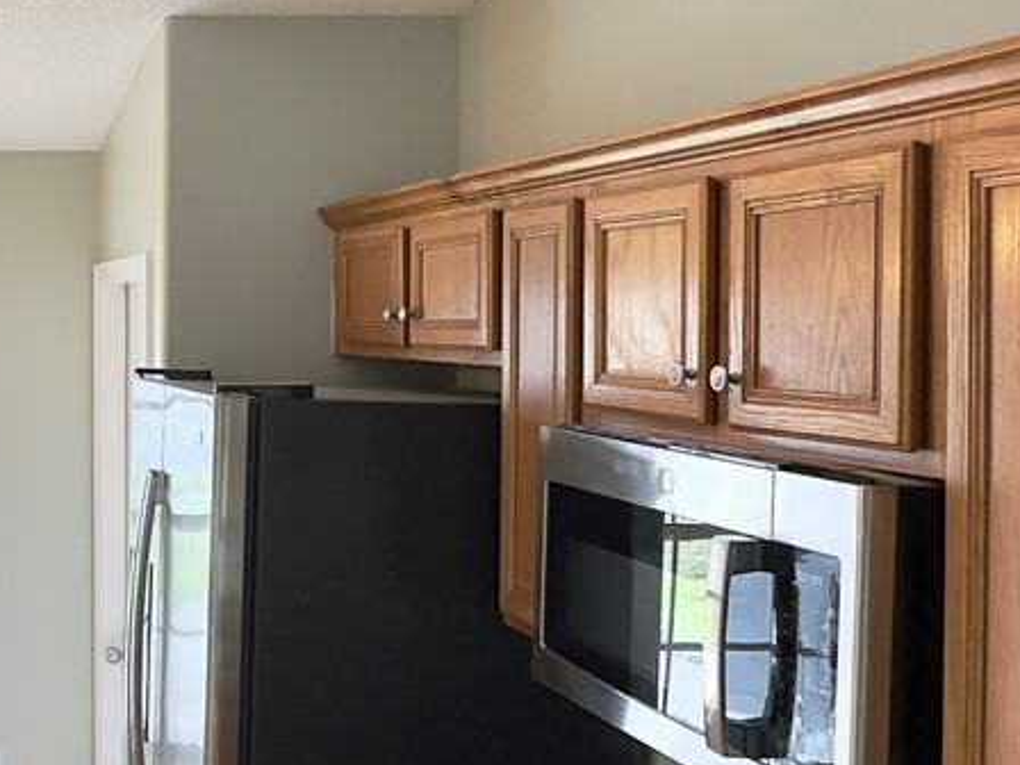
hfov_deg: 32.7
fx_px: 1473
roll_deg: -0.2
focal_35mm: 50
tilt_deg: -0.4
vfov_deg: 29.1
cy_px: 335
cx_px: -146
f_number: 2.2
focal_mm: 2.22
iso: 64
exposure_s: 1/120
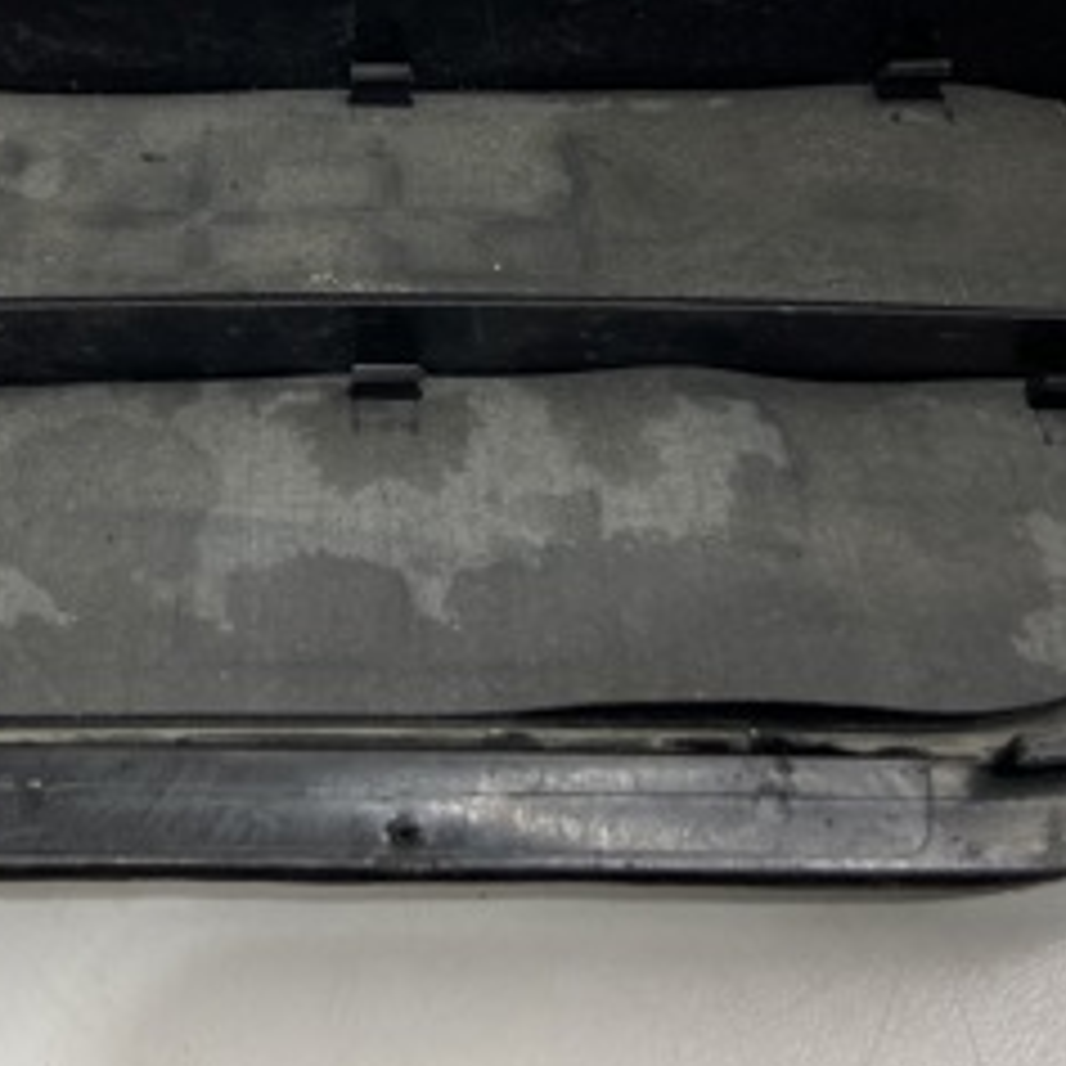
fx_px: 2160
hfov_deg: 27.6
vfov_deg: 26.7
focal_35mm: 62
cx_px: 364
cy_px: 88
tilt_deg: -56.6
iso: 80
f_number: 1.8
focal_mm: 4.25
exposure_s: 1/100
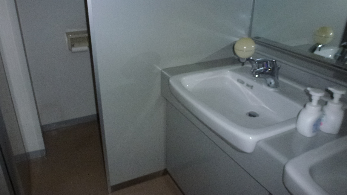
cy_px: 93
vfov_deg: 40.2
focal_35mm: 29
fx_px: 267
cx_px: 158
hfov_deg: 65.9
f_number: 3.3
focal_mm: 4.3
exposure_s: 1/60
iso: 400
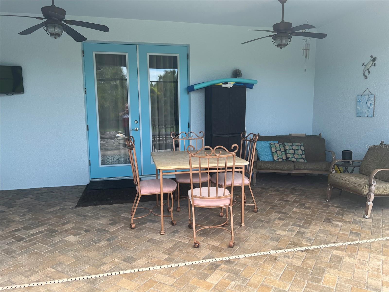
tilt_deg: -8.0
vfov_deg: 53.1
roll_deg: +0.4
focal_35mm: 26
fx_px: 292
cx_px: 194
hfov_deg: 67.3
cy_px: 146
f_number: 1.5
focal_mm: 5.7
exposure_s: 1/335
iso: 50
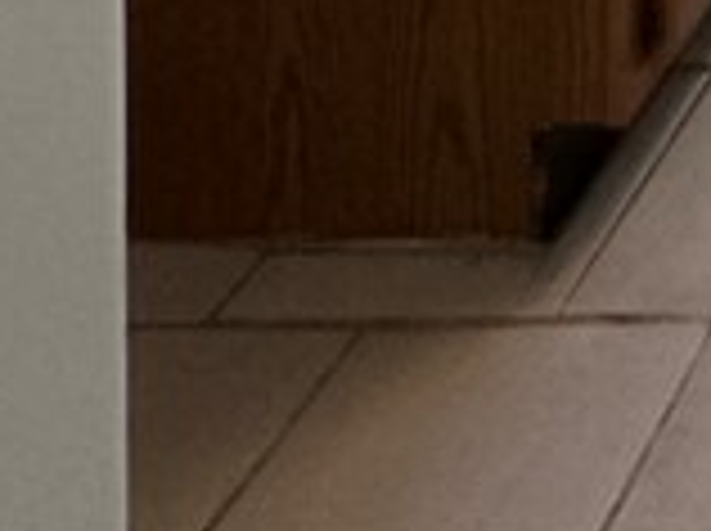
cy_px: -1174
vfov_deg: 10.2
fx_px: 1866
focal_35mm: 91
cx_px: 1634
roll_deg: -1.7
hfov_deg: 14.9
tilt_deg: -1.7
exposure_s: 1/99
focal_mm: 2.22
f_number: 2.2
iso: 250
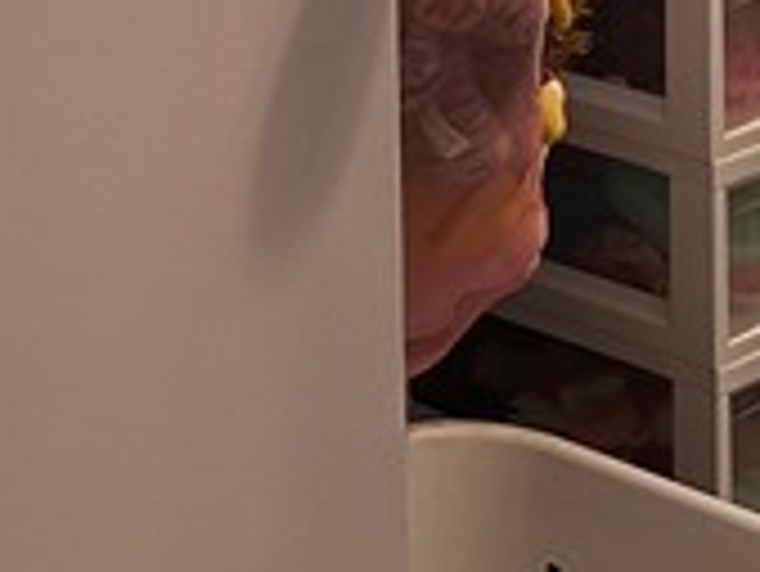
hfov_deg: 13.6
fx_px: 3186
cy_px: -545
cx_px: 409
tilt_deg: -6.1
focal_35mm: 145
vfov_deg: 9.6
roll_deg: +1.7
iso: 160
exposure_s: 1/60
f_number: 1.78
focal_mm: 6.86
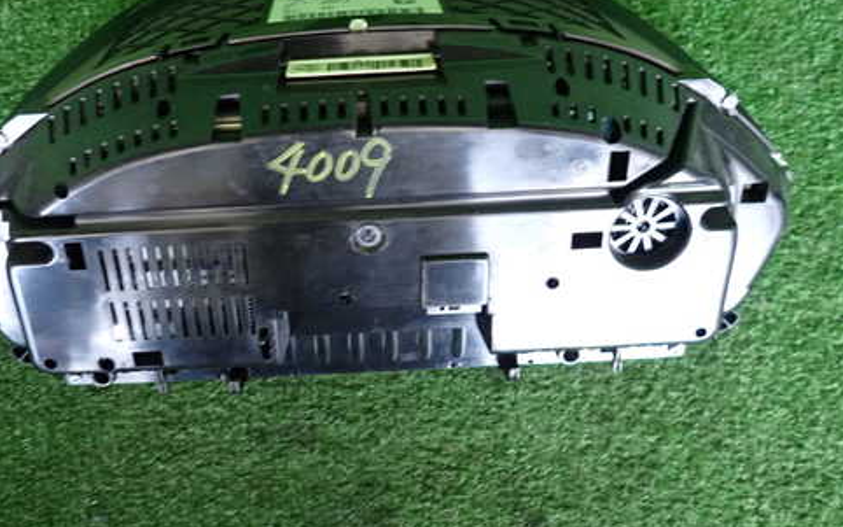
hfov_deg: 57.9
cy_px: 201
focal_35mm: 33
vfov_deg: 38.1
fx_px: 758
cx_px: 353
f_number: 2
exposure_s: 1/30
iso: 250
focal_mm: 4.5
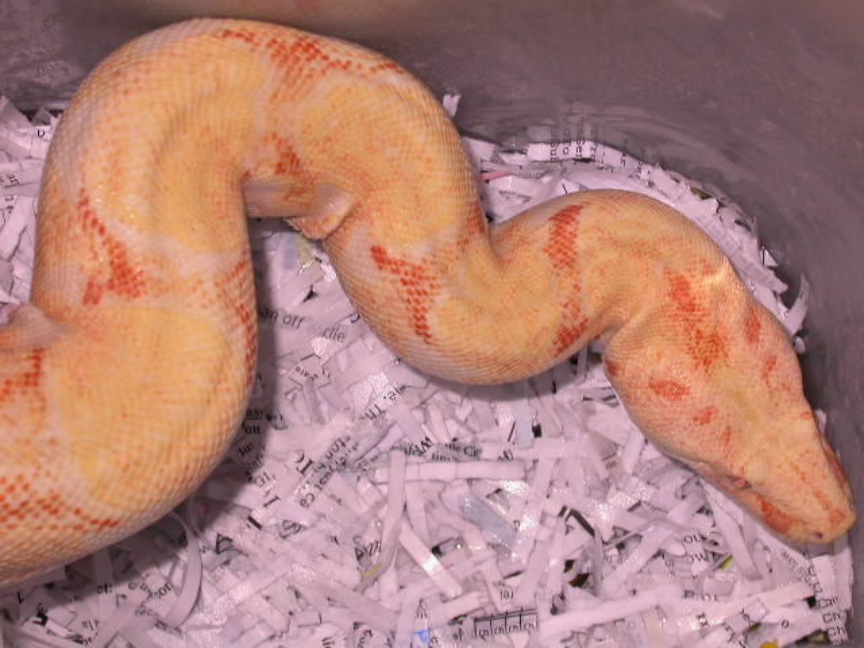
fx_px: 2671
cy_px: 324
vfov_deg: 13.8
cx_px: 432
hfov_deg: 18.4
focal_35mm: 107
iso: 100
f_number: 4.1
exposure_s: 1/60.3
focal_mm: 22.2
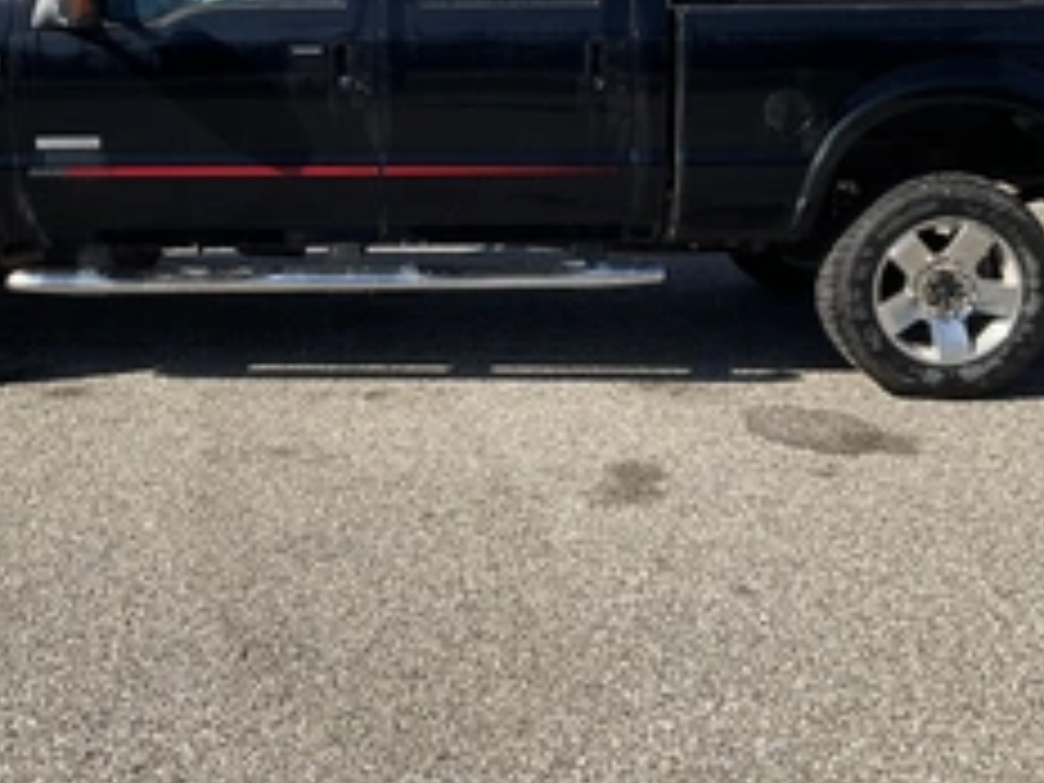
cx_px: 441
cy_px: 122
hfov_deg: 38.1
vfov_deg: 28.3
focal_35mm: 50
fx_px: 1508
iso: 25
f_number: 1.8
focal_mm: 3
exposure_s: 1/1786
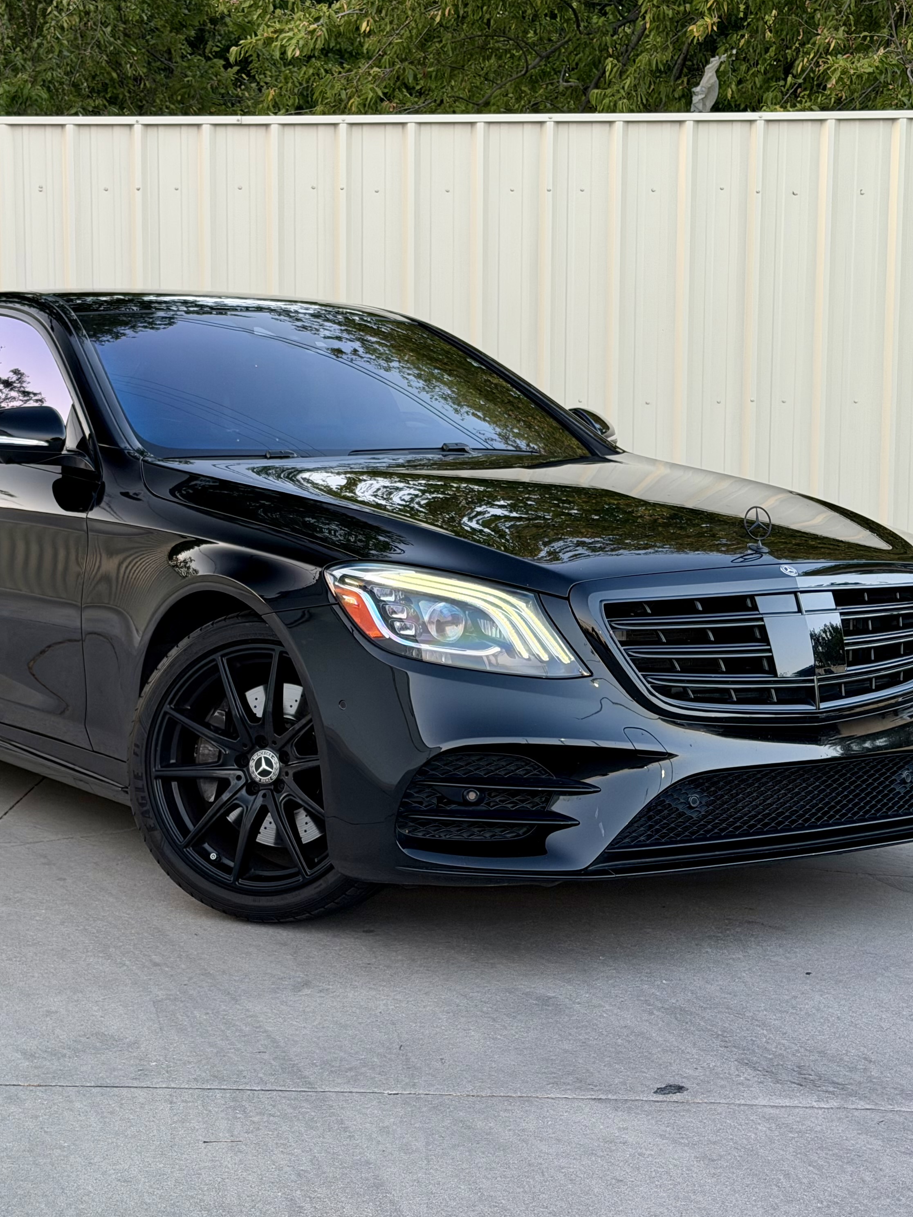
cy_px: 610
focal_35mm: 65
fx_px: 2286
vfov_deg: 29.8
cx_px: 327
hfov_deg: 22.5
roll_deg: -0.6
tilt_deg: -5.2
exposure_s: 1/60
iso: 100
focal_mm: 6.76
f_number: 1.78
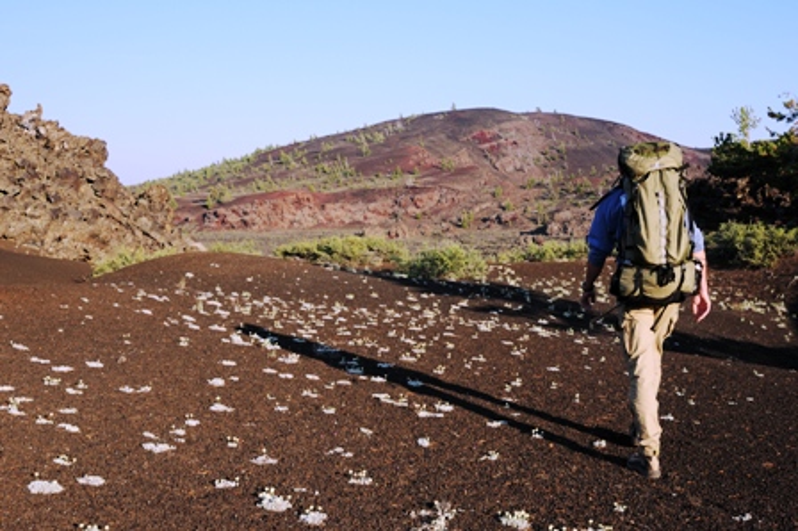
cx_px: 399
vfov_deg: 31.8
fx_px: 930
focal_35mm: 42
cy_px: 266
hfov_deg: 46.4
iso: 200
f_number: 8
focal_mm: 28
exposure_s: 1/250
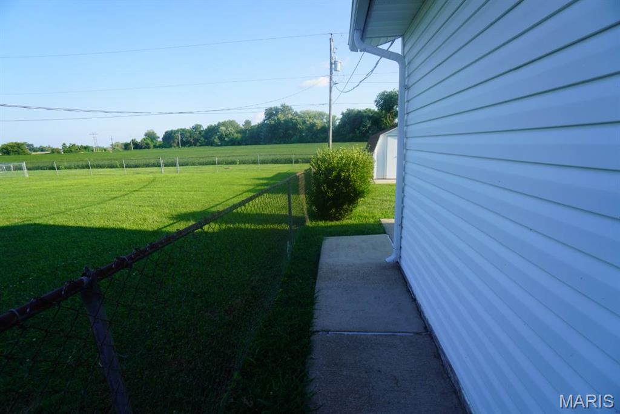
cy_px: 207
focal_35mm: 15
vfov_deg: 77.3
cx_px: 310
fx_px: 258
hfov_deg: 100.4
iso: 100
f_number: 5
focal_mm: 10
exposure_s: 1/250
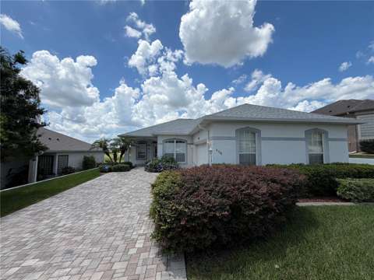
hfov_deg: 102.1
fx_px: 151
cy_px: 140
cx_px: 187
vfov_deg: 85.7
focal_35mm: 14
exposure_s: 1/1189
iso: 20
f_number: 2.2
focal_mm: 2.22
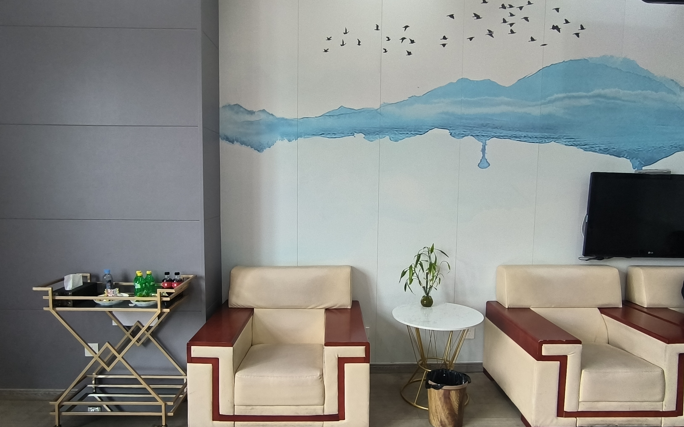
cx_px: 342
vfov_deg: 67.9
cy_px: 225
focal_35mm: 17
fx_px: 317
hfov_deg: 94.4
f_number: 2.2
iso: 284
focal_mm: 1.65
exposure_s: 1/50
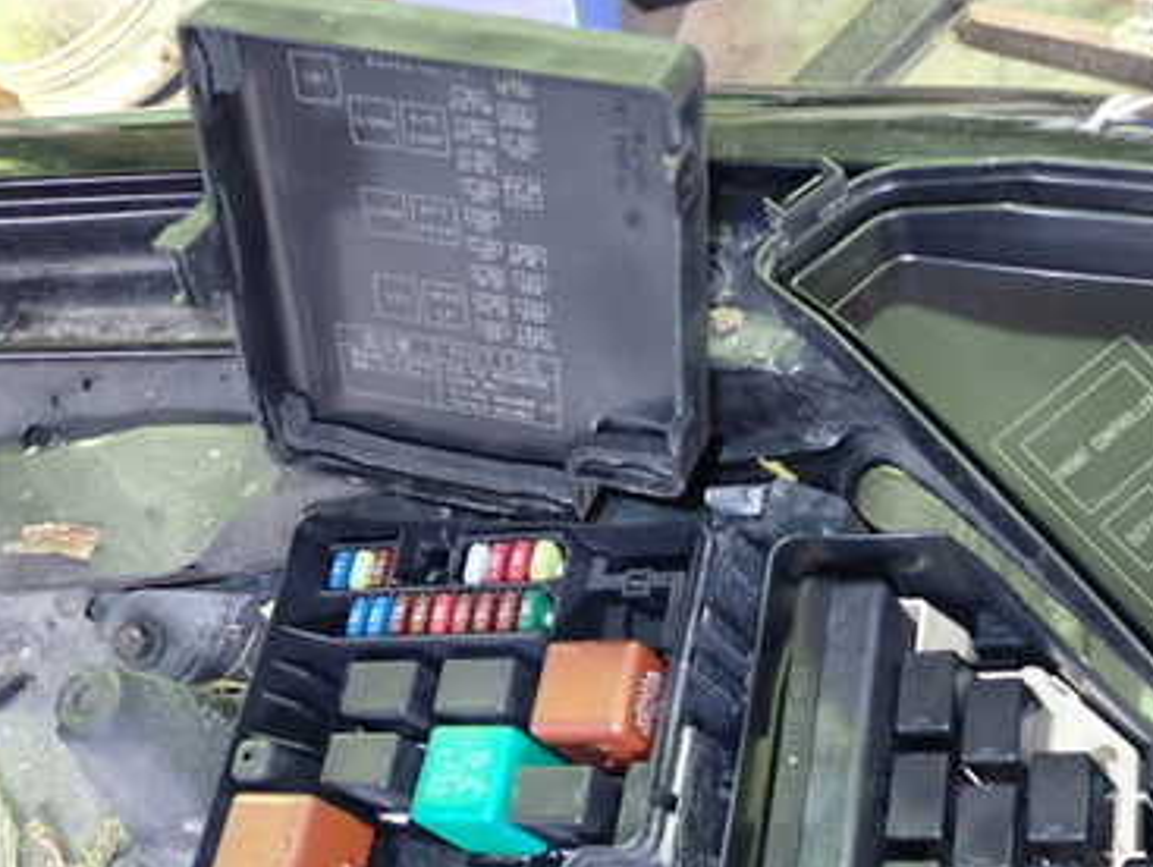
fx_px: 1634
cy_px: 575
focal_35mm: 49
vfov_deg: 29.5
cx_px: 811
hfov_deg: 38.2
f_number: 2.3
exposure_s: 1/15
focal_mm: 5.4
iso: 800
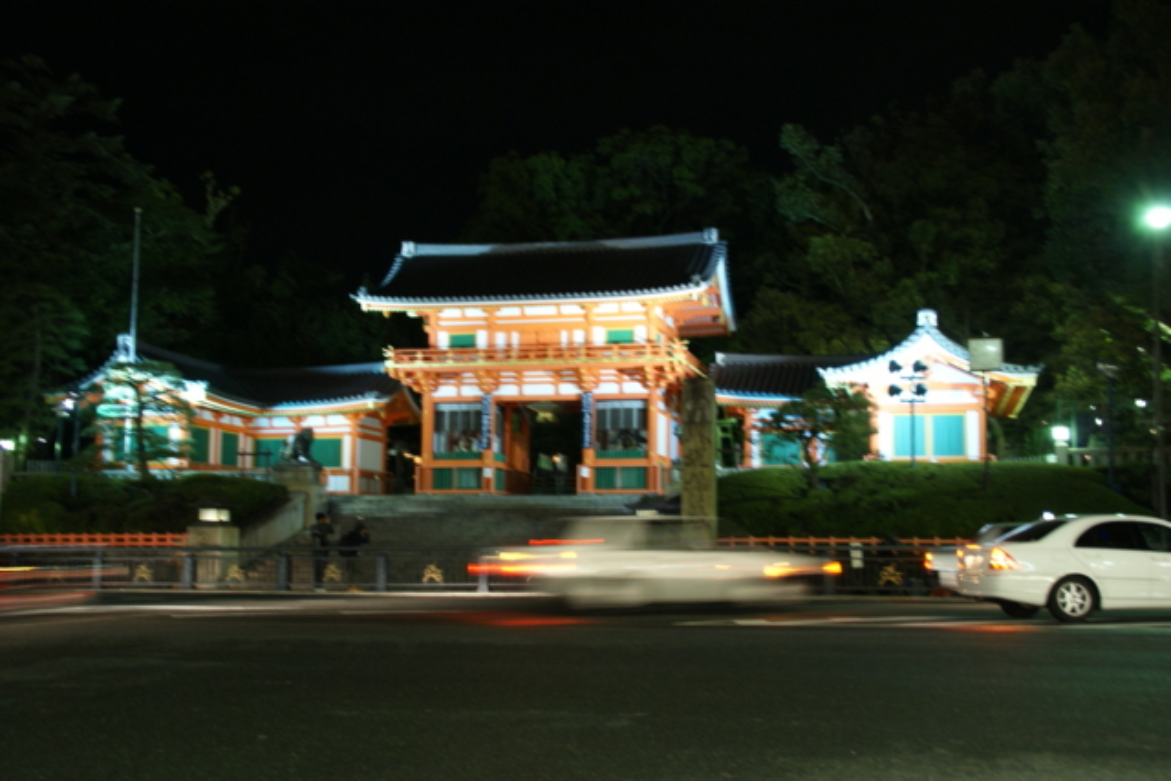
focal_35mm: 42
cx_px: 586
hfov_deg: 46.4
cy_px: 390
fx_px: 1366
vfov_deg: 31.9
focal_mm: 28
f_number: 5
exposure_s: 1/2
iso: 400
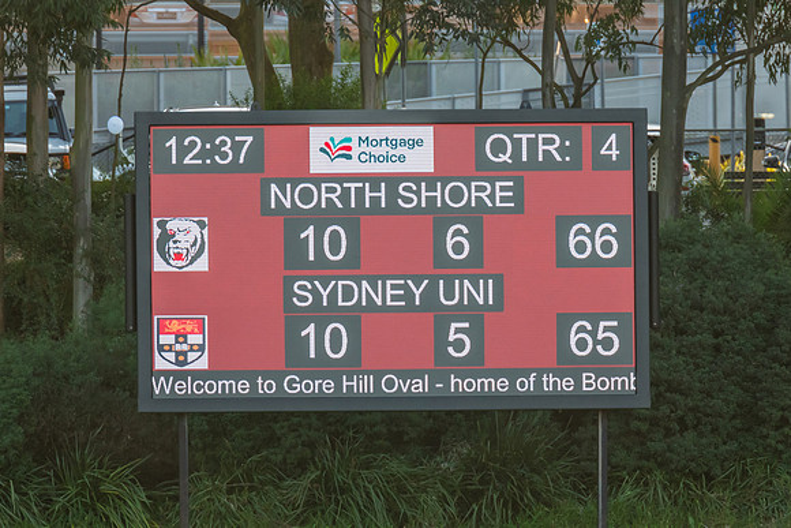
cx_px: 407
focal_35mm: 596
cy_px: 256
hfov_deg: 3.5
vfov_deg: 2.3
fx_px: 13098
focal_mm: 500
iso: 1800
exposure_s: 1/1250
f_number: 5.6
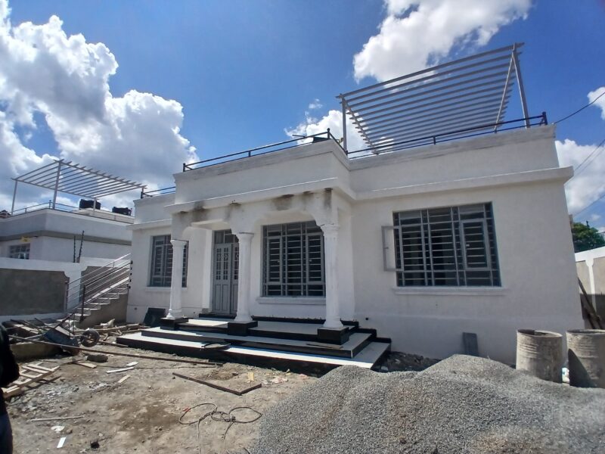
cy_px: 227
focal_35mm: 17
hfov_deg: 91.0
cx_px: 302
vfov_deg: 74.7
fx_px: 297
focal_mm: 1.4
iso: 50
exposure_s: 1/2494
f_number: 2.2
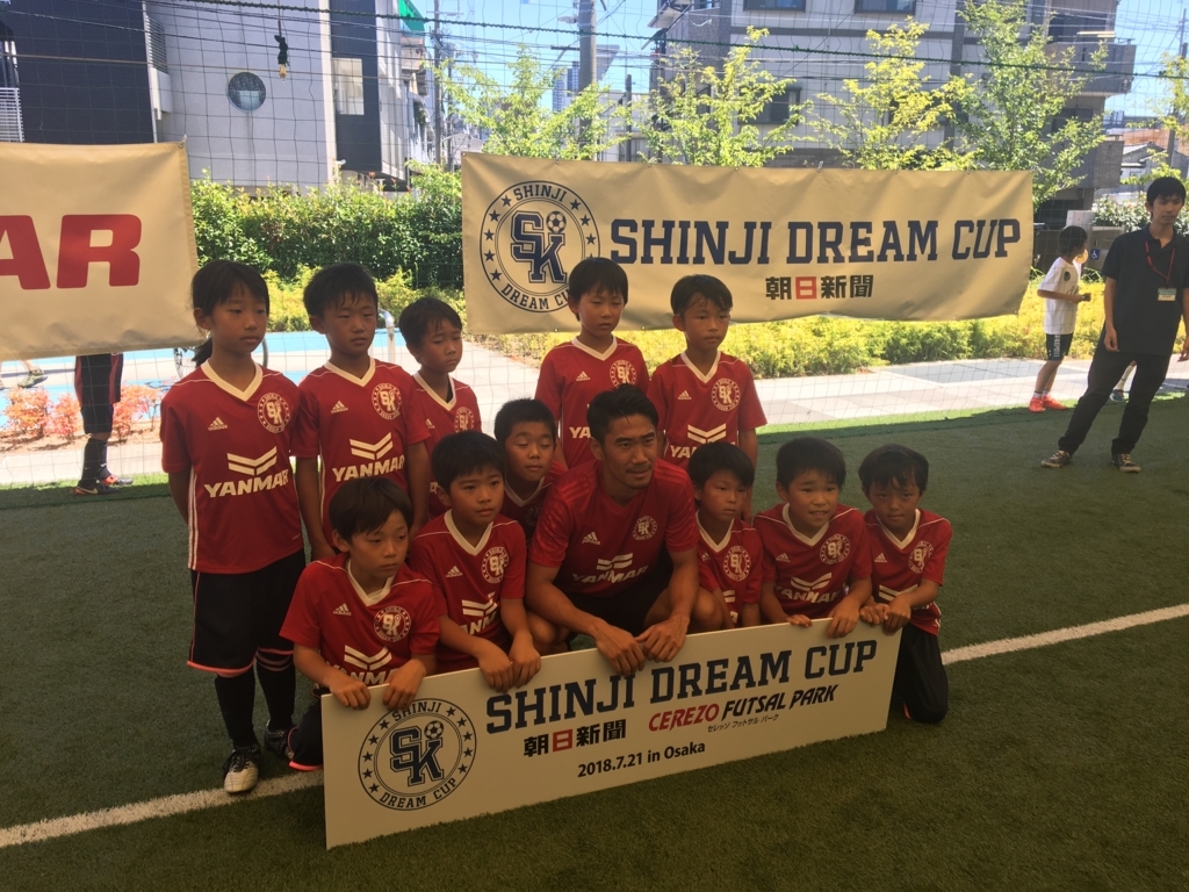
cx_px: 594
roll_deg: -0.8
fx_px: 996
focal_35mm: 29
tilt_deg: -14.6
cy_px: 446
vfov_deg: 48.2
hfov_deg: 61.7
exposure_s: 1/337
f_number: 2.2
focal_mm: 4.15
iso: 25
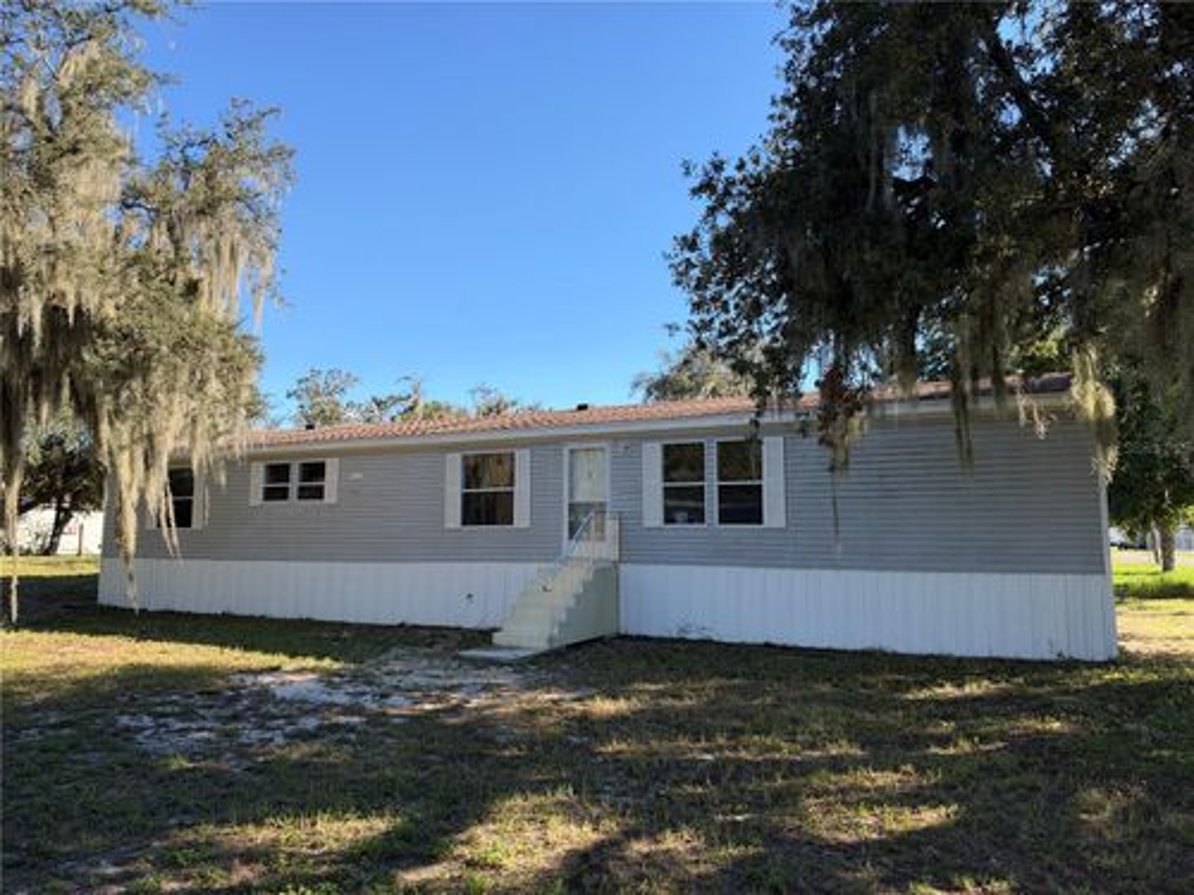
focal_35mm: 24
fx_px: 828
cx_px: 597
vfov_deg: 56.8
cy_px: 448
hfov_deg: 71.6
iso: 64
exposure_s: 1/1513
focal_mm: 6.93
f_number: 1.8
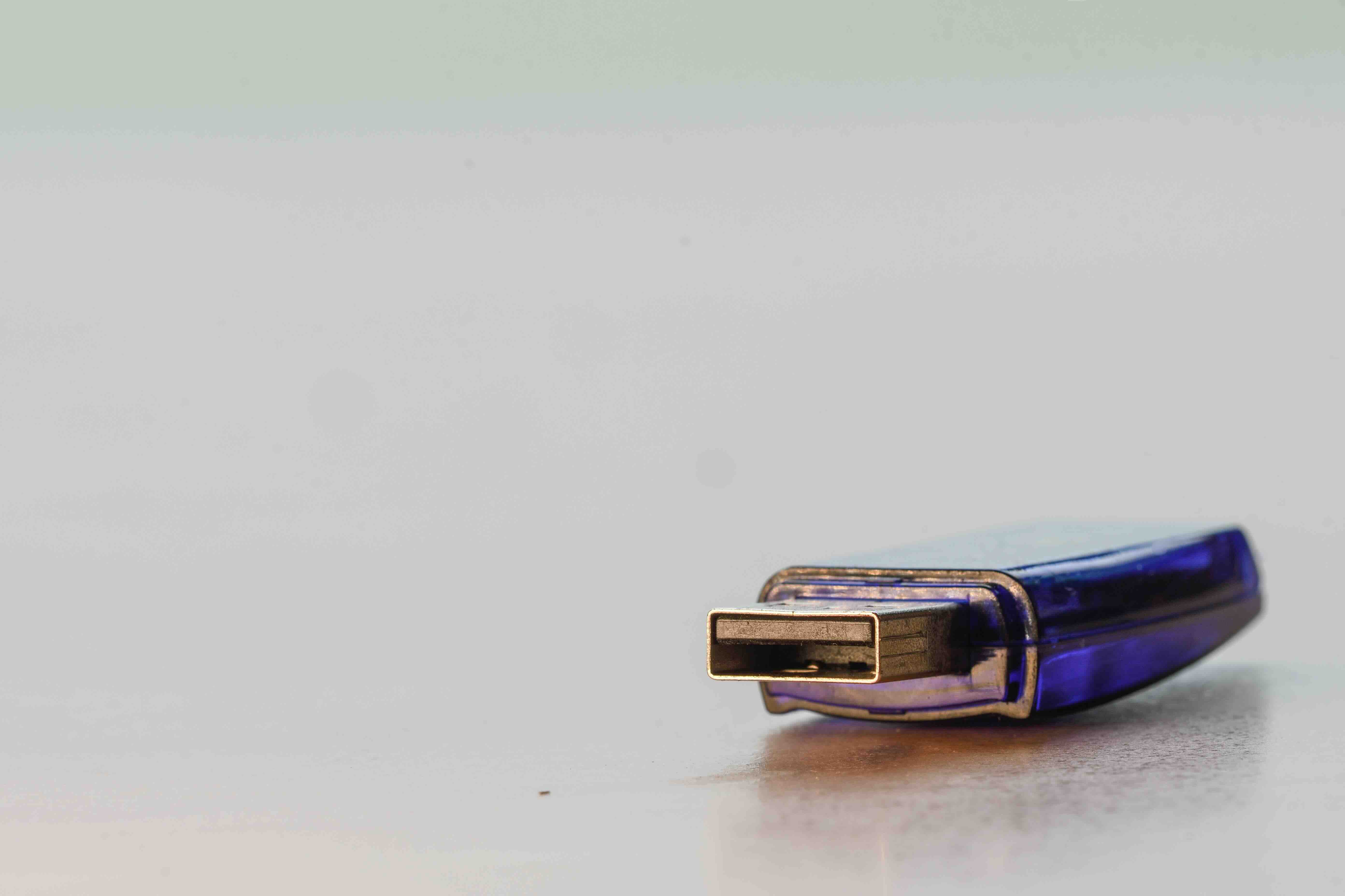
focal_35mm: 300
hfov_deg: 6.9
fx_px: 11207
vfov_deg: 4.6
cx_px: 672
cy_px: 448
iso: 100
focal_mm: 200
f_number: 14
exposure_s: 1/15
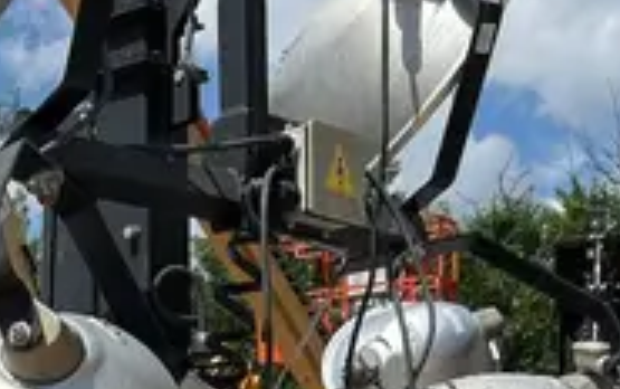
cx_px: 77
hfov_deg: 18.8
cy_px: 944
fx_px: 1843
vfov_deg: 10.4
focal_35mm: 109
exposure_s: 1/5076
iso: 50
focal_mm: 5.7
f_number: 1.5
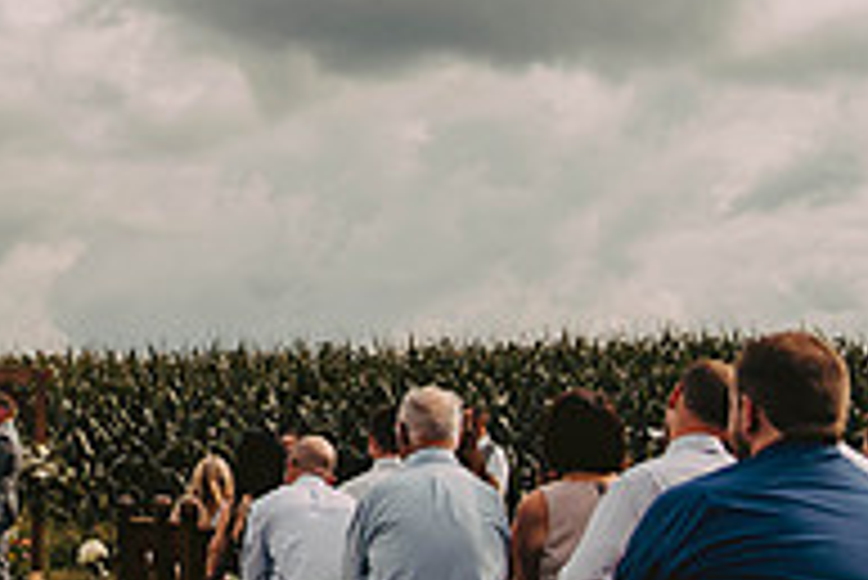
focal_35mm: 84
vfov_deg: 16.0
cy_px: -2
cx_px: -76
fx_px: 2027
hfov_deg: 22.8
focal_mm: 28
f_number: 2.8
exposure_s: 1/4000
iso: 250
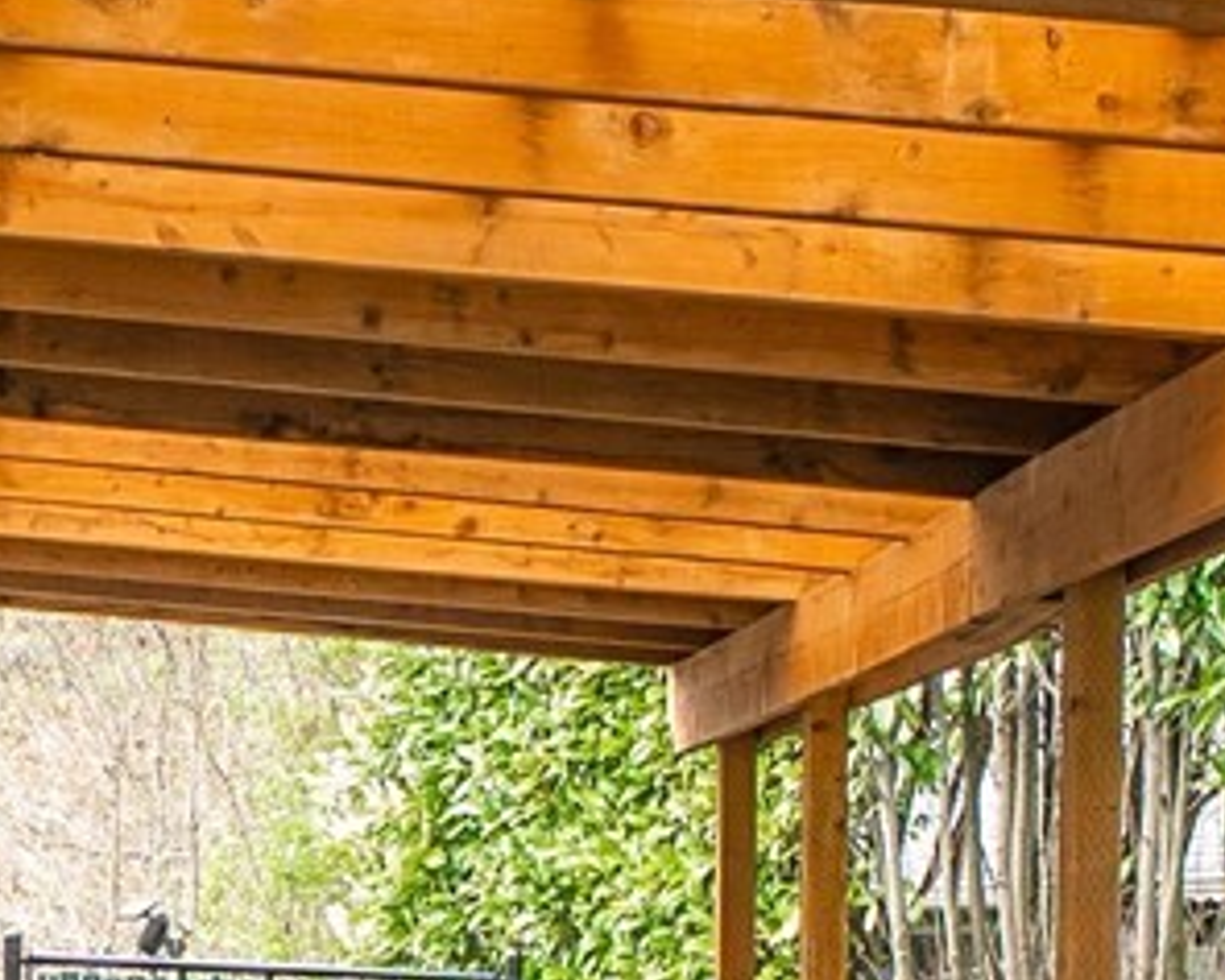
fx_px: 4678
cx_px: 27
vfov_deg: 11.8
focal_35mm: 129
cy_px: 1088
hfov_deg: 14.7
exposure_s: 1/30
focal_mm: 24
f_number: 7.1
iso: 400
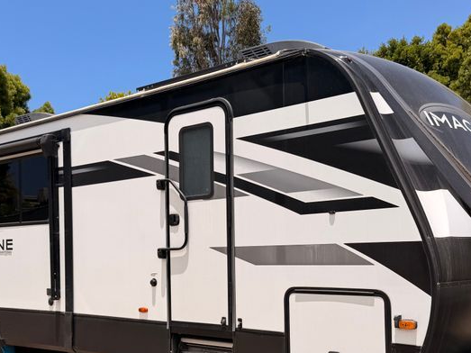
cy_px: 245
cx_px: 203
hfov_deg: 40.4
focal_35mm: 47
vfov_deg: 30.6
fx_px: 639
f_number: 1.78
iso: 80
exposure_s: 1/7353
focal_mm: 6.76
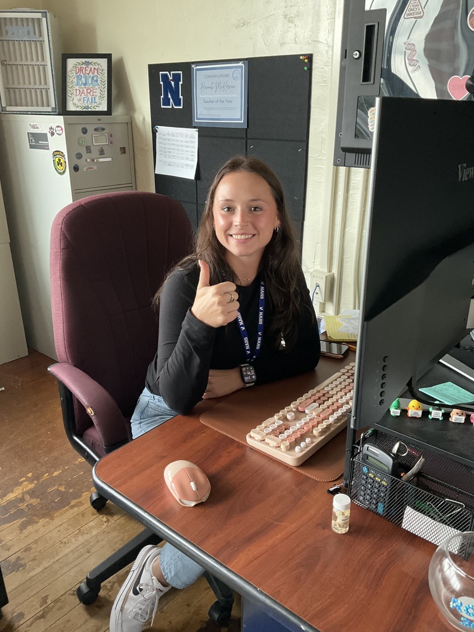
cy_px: 316
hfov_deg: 48.2
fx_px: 529
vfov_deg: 61.7
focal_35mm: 29
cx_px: 237
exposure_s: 1/60
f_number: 1.8
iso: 125
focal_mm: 3
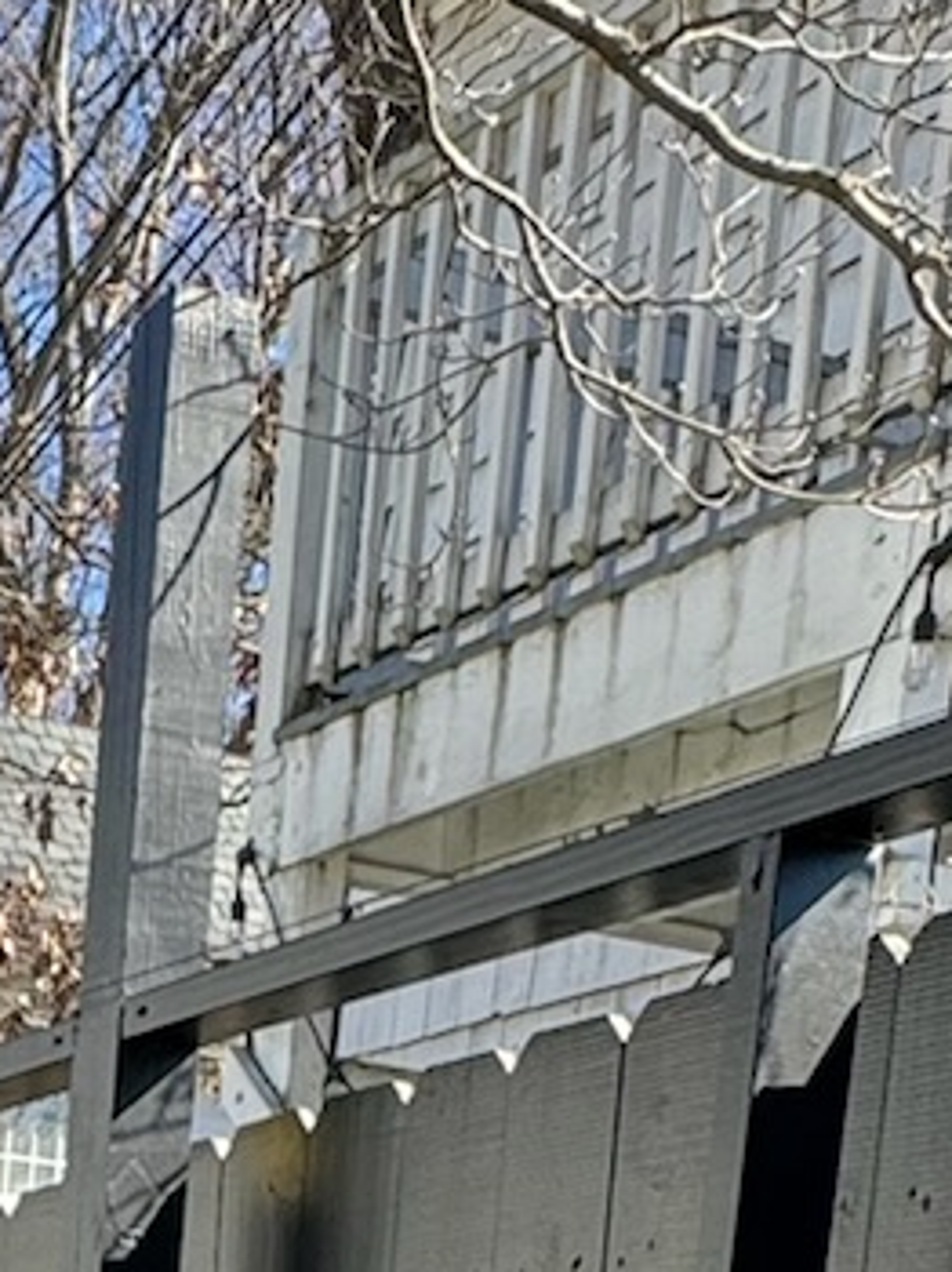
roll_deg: -2.6
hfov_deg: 16.7
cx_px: -360
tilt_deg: -13.1
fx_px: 3011
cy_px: 2297
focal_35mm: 82
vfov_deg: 18.5
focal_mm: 2.22
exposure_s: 1/296
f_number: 2.2
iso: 40
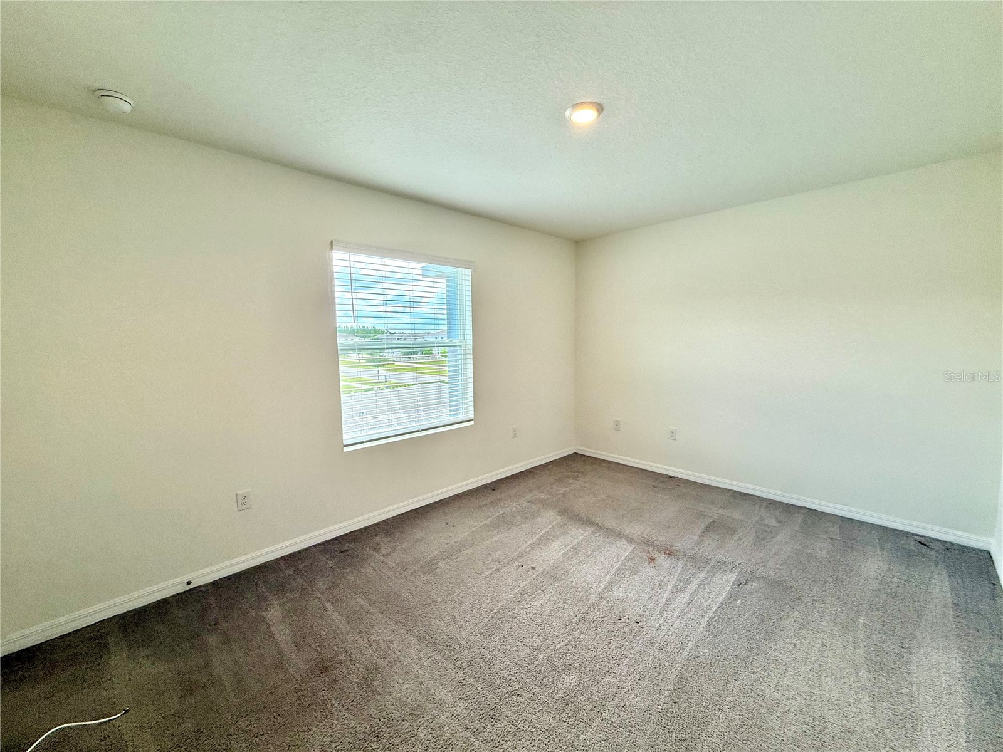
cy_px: 376
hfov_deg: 102.1
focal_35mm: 14
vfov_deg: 85.7
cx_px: 502
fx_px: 406
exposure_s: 1/158
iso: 64
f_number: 2.2
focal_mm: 2.22
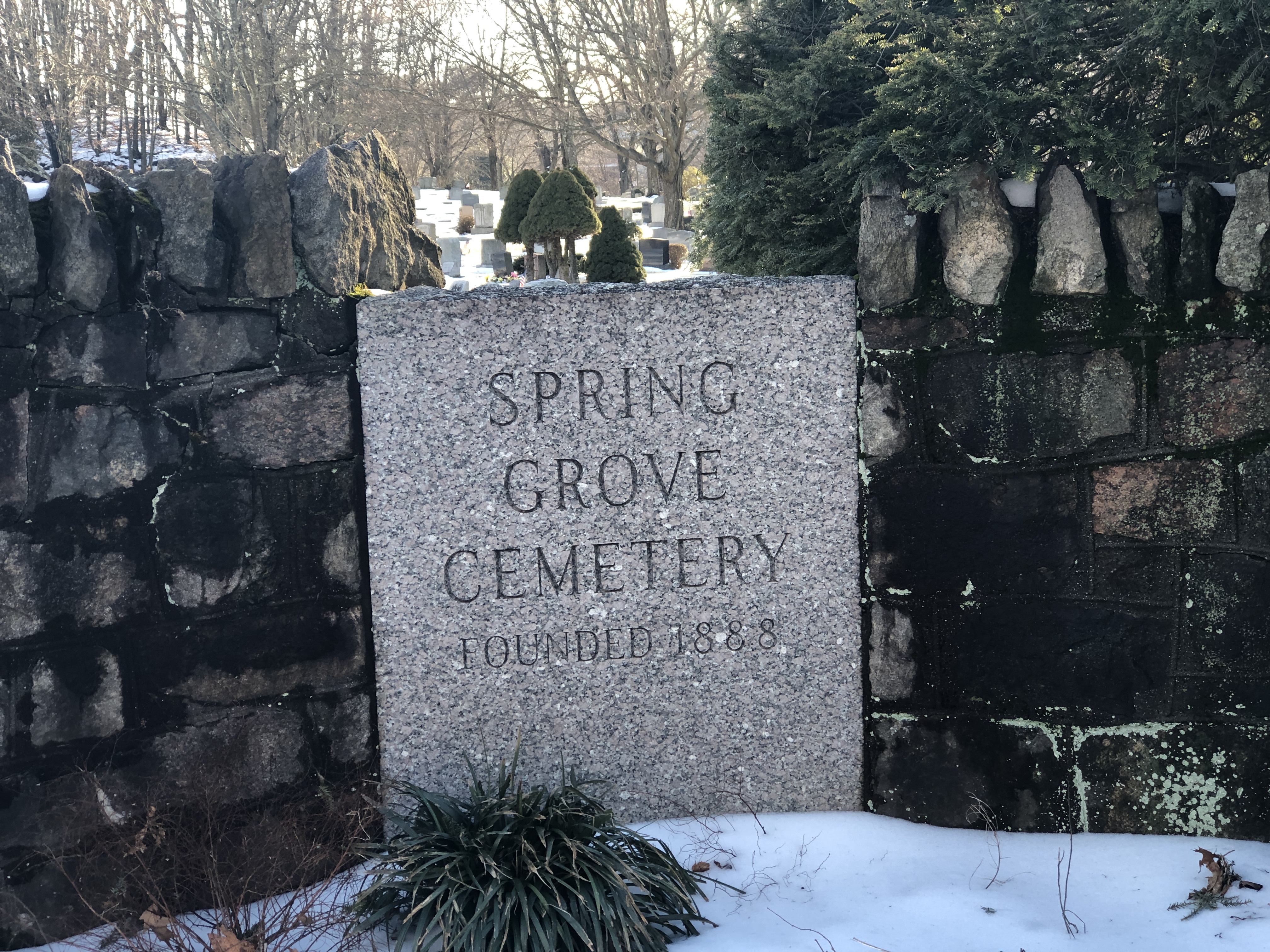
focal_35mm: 57
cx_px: 635
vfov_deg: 25.7
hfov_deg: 33.8
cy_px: 476
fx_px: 2091
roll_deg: +1.3
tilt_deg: -9.7
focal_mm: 6.6
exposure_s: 1/60
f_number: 2.8
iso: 25
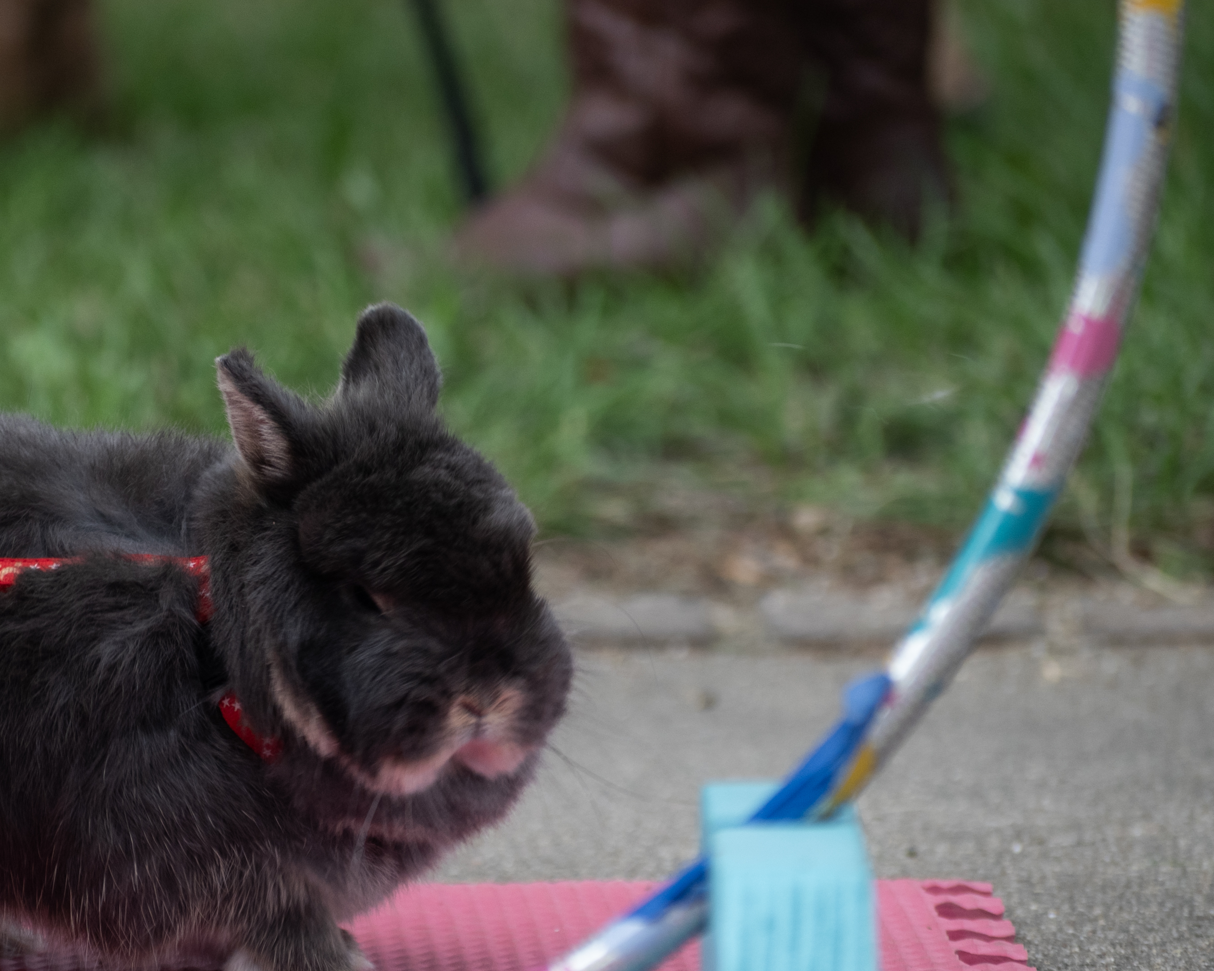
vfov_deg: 3.1
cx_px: 421
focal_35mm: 495
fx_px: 17786
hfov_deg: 3.9
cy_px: 589
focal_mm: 240
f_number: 6
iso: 125
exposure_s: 1/320
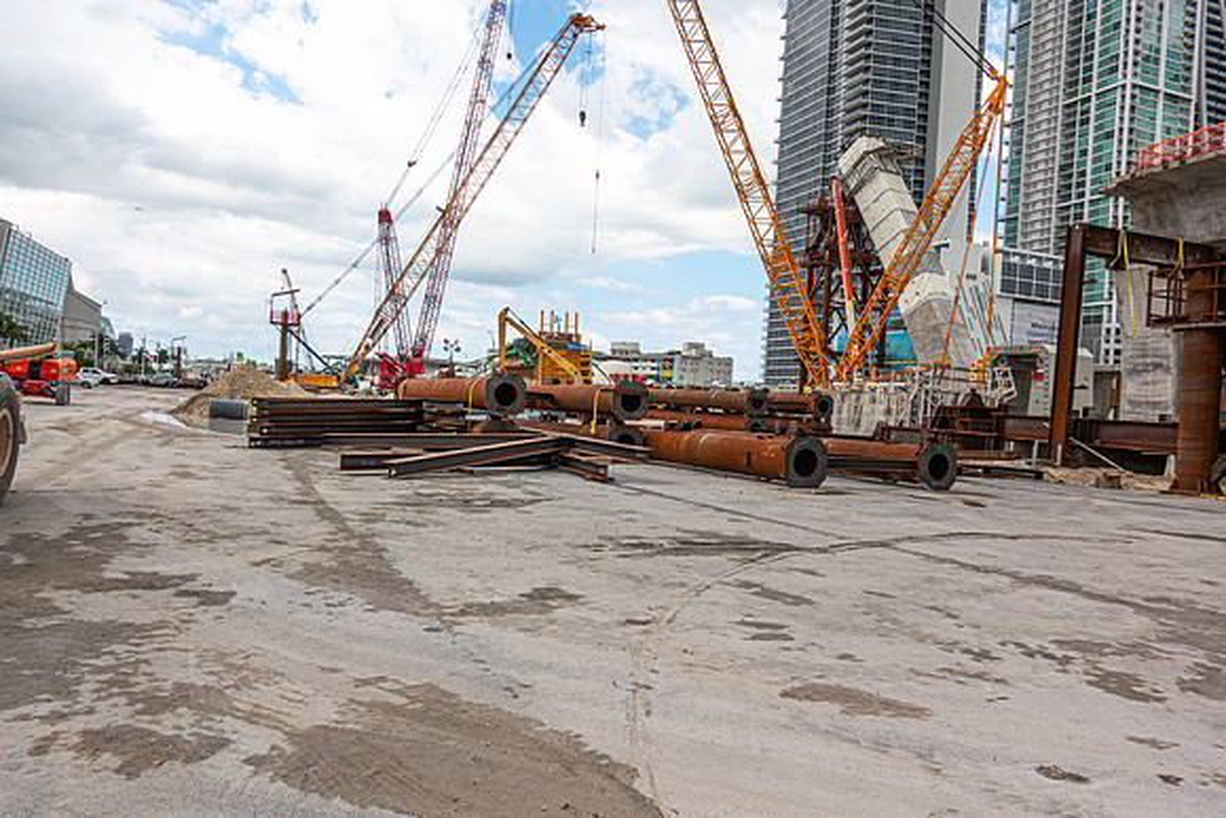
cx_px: 613
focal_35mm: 24
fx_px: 817
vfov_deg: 53.2
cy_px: 409
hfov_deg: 73.7
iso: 125
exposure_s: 1/320
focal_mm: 8.8
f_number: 6.3
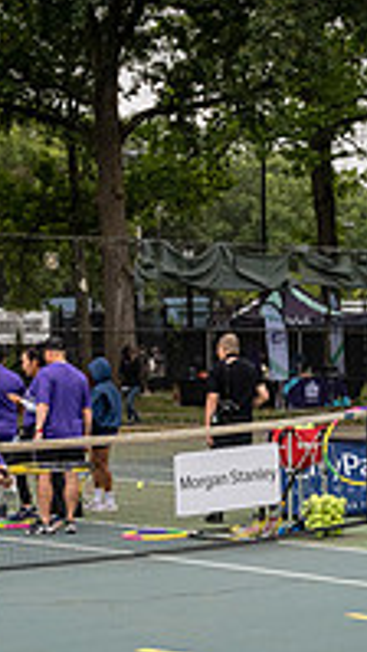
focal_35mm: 107
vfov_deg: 19.8
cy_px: 522
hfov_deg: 11.1
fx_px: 1850
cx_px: 446
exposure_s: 1/2000
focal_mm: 32
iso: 1000
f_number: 5
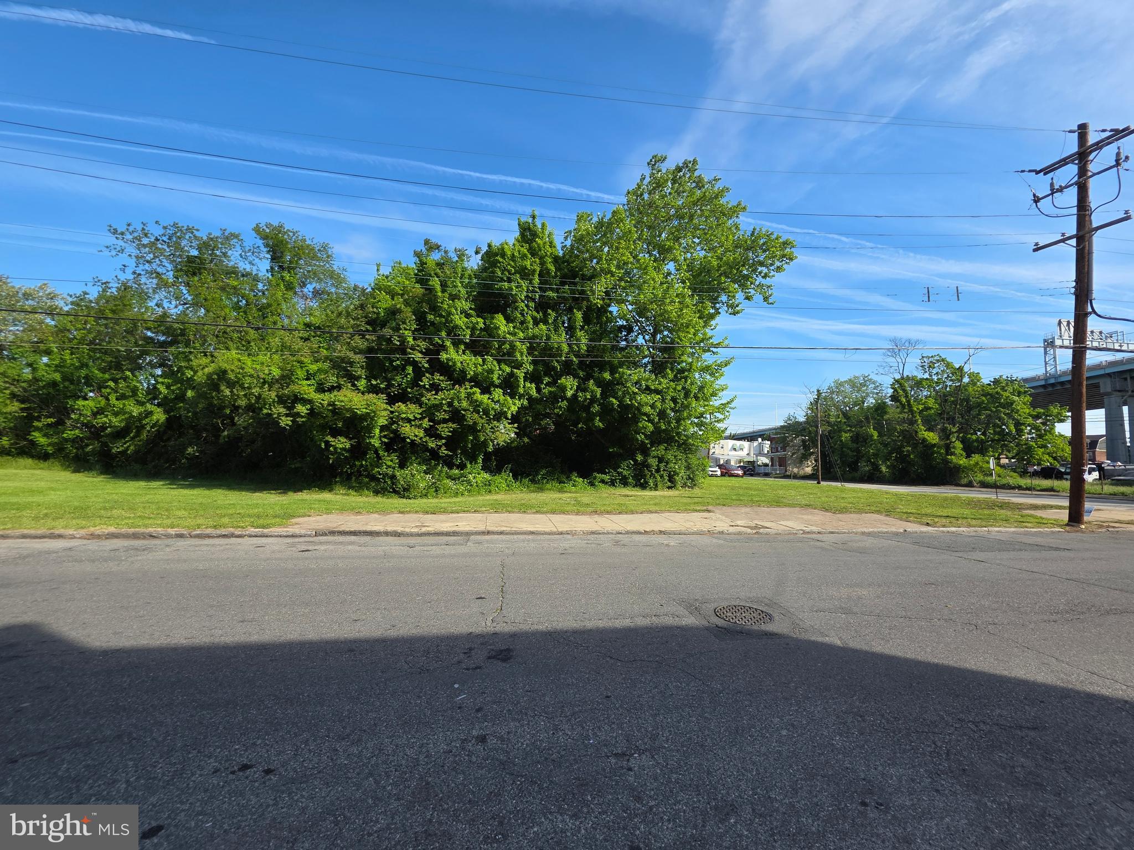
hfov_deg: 106.2
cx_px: 567
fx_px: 426
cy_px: 425
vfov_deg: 89.9
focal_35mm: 13
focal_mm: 2.2
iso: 40
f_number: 1.9
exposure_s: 1/1343
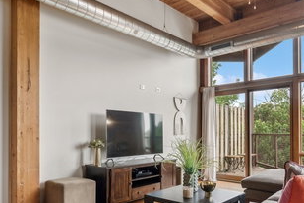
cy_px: 136
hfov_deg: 65.3
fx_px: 236
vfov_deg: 45.7
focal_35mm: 28
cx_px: 166
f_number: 8
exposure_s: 1/25
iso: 200
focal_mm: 12
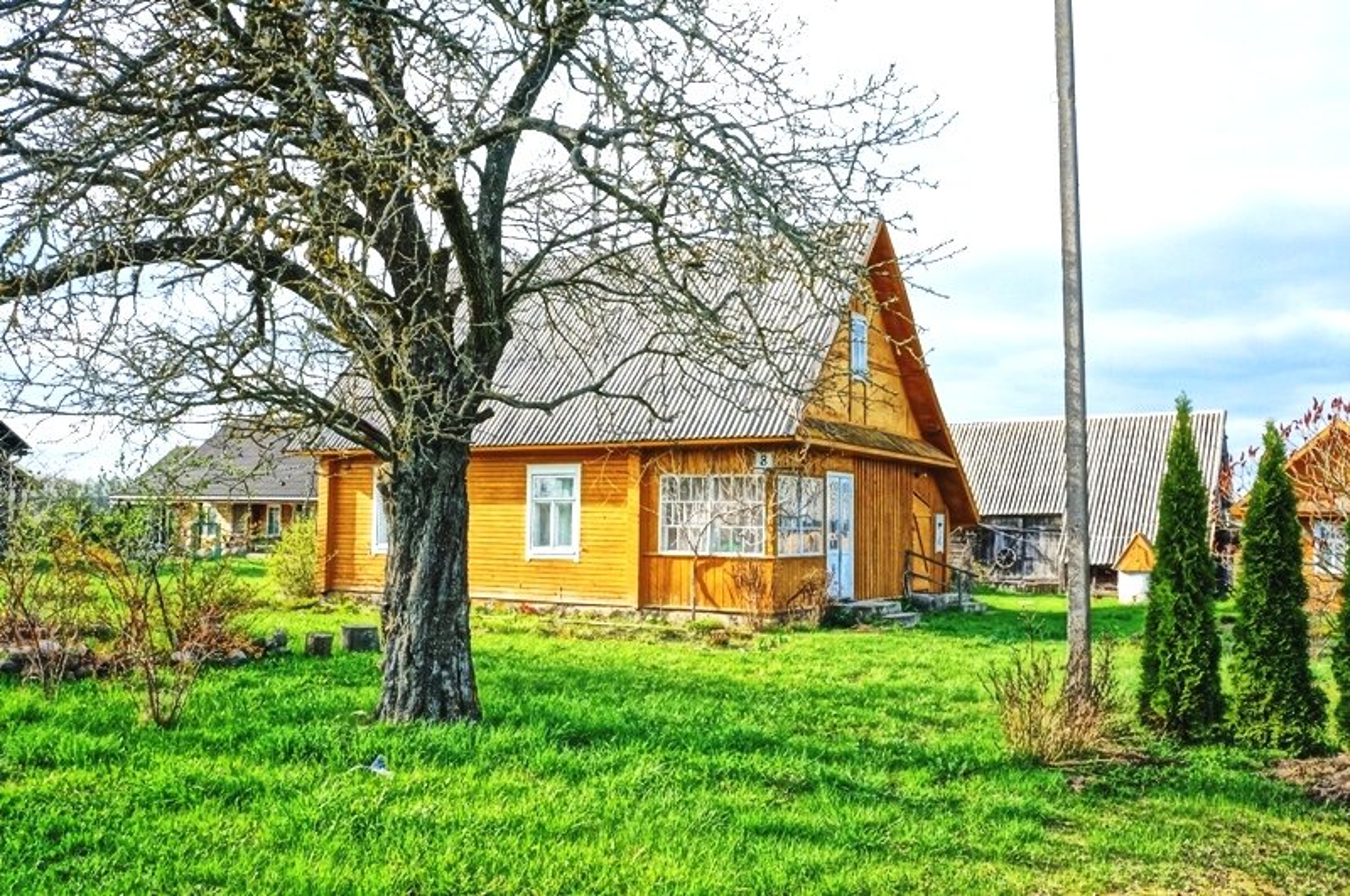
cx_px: 675
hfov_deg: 57.3
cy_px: 448
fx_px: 1236
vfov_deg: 39.9
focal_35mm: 33
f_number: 9
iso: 1600
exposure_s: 1/500
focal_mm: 22
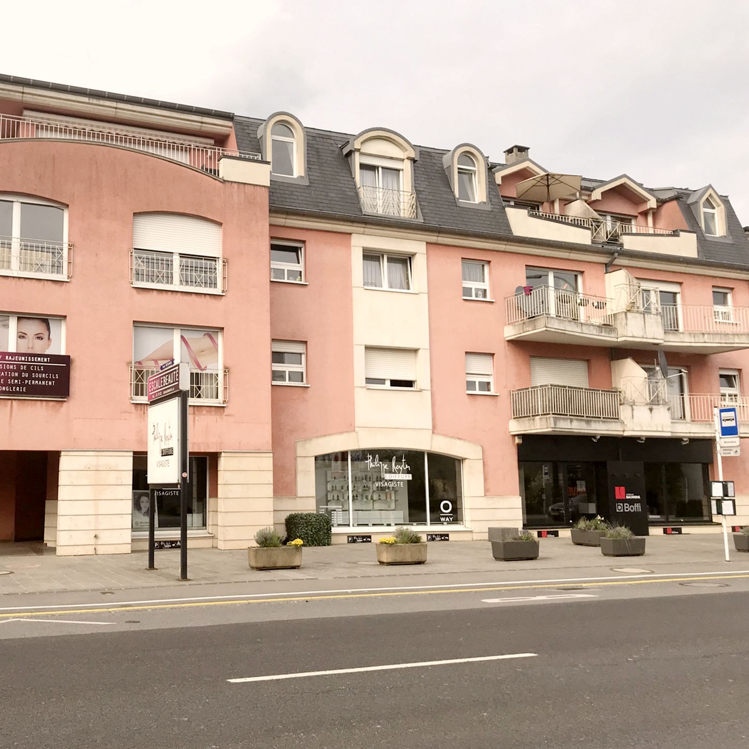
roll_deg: +0.5
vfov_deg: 48.4
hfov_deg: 47.7
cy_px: 383
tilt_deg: +6.8
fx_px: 832
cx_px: 254
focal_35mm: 34
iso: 20
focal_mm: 3.99
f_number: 1.8
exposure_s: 1/1570
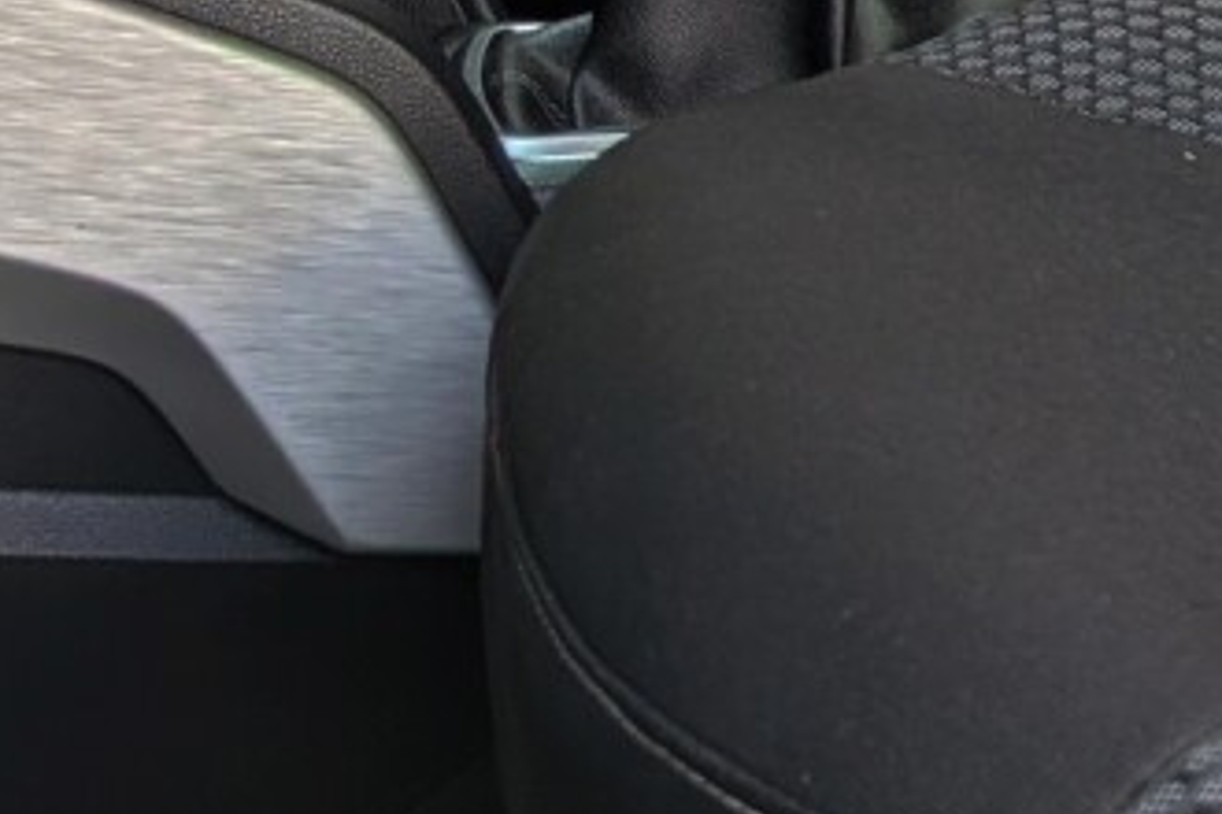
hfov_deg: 15.4
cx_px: 1940
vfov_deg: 9.9
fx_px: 4107
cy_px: -1177
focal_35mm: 121
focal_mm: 4.53
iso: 30
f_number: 1.7
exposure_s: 1/906
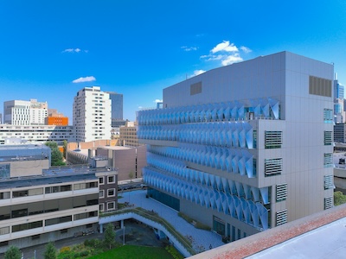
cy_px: 130
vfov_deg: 56.8
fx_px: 240
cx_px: 173
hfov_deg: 71.6
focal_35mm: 24
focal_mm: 12.29
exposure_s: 1/2000
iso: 100
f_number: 2.8
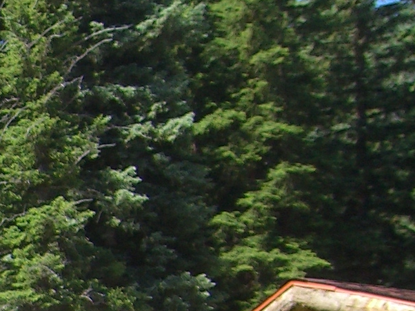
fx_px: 2325
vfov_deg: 7.3
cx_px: -620
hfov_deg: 9.1
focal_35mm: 194
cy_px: 654
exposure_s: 1/500
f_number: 2.8
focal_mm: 7.9
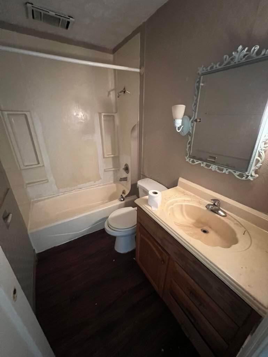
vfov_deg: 106.2
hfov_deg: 90.0
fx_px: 134
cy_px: 178
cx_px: 134
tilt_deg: -23.3
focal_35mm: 13
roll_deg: -0.1
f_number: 1.8
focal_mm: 1.57
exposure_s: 1/40
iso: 1000
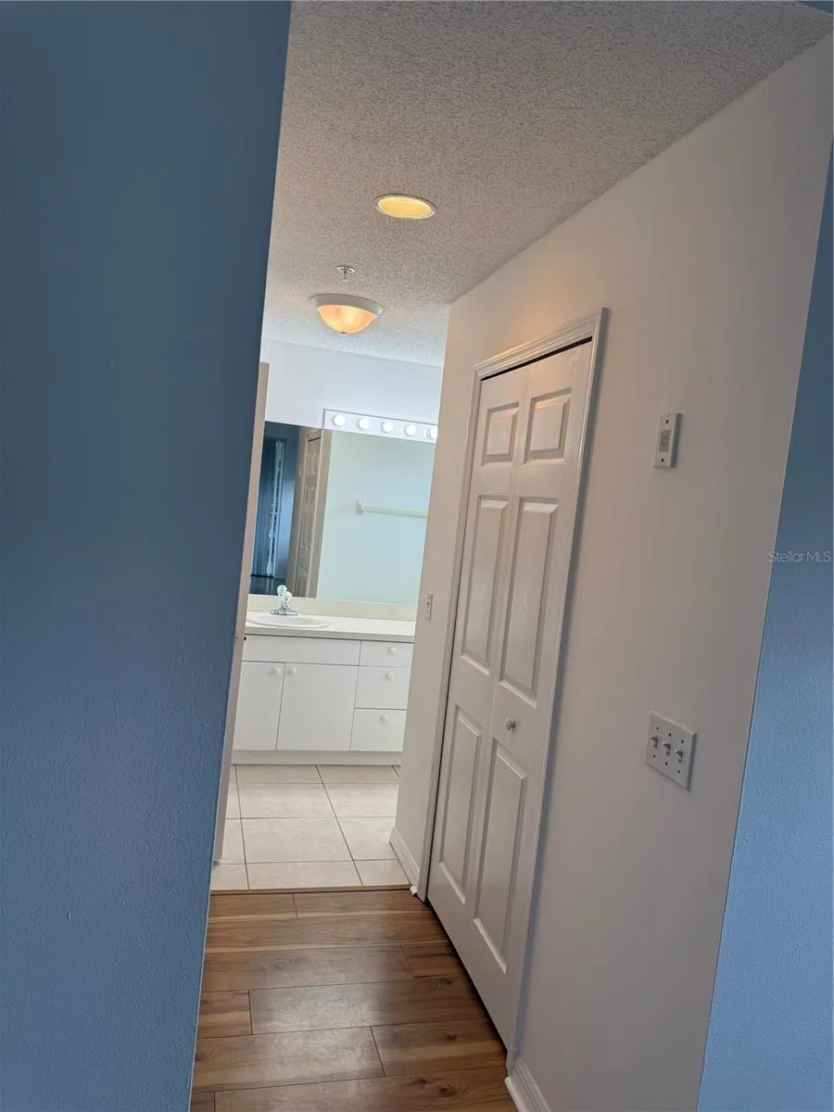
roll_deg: -6.2
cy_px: 556
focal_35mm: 24
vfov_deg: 71.6
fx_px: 771
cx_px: 417
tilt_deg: -4.2
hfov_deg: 56.8
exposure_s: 1/238
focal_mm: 6.76
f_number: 1.78
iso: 100
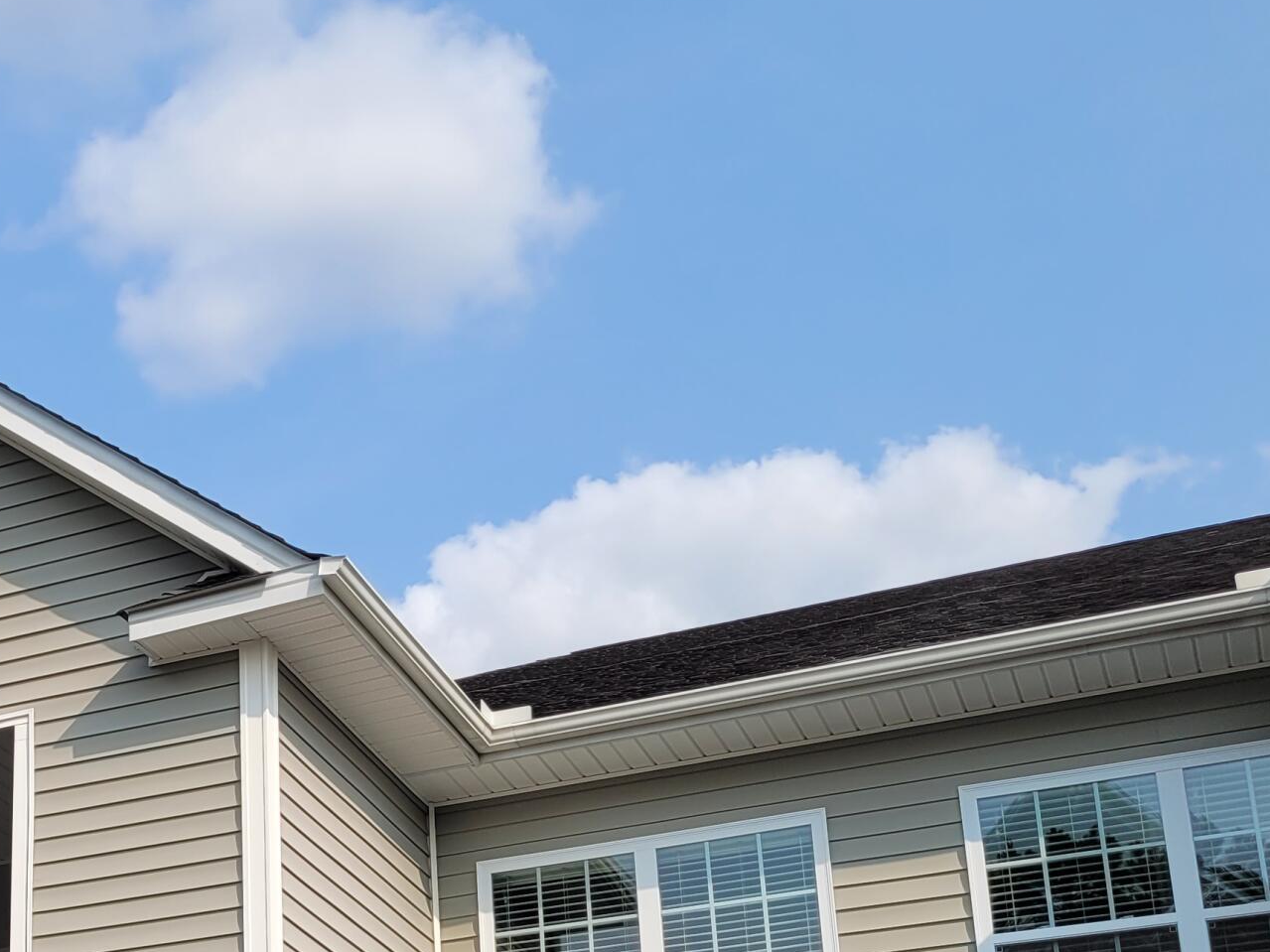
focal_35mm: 61
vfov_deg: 22.8
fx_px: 2238
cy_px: 1007
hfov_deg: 29.5
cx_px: -19
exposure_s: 1/2222
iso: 40
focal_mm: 5.4
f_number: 1.8
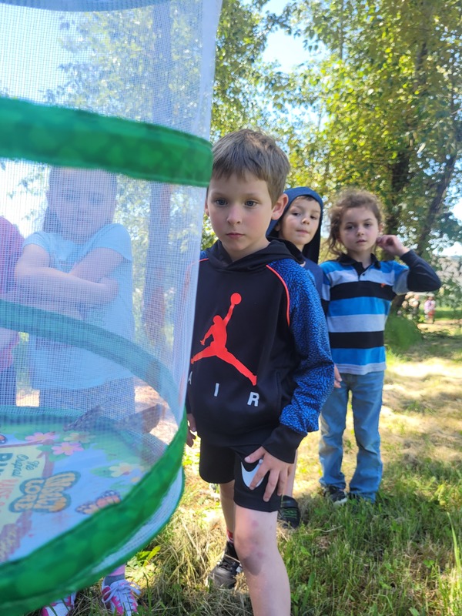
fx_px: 463
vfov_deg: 67.3
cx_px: 231
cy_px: 308
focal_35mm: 26
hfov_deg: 53.1
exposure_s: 1/322
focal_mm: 5.4
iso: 40
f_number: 1.8
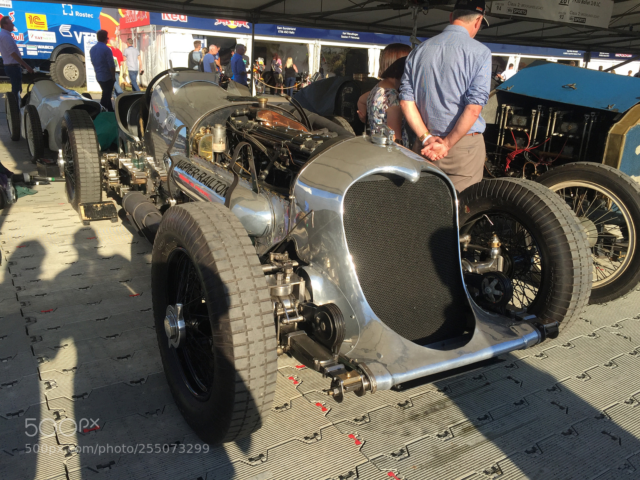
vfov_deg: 48.2
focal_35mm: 29
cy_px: 240
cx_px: 320
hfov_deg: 61.7
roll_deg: -1.4
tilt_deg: -19.4
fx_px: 536
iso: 32
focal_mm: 4.15
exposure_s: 1/942
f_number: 2.2
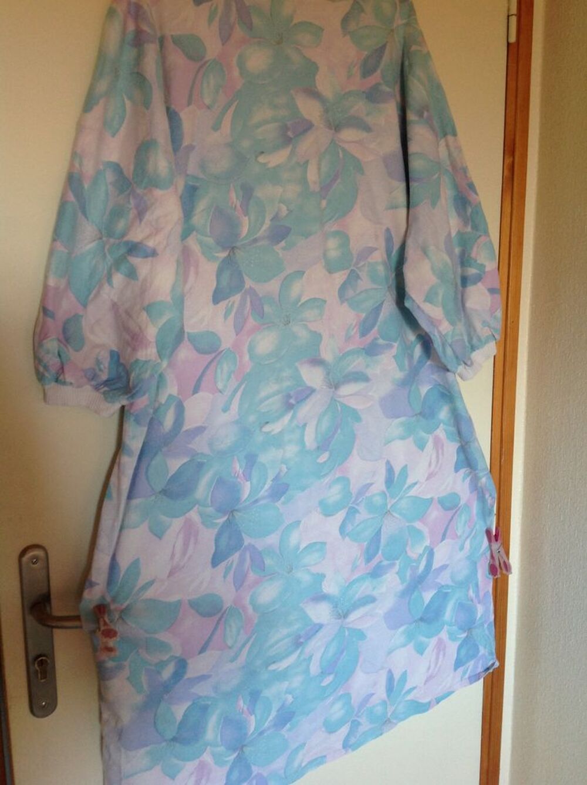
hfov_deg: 40.6
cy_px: 392
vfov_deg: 52.7
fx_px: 794
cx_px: 294
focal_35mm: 35
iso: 100
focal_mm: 4.28
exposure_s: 1/15
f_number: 2.4
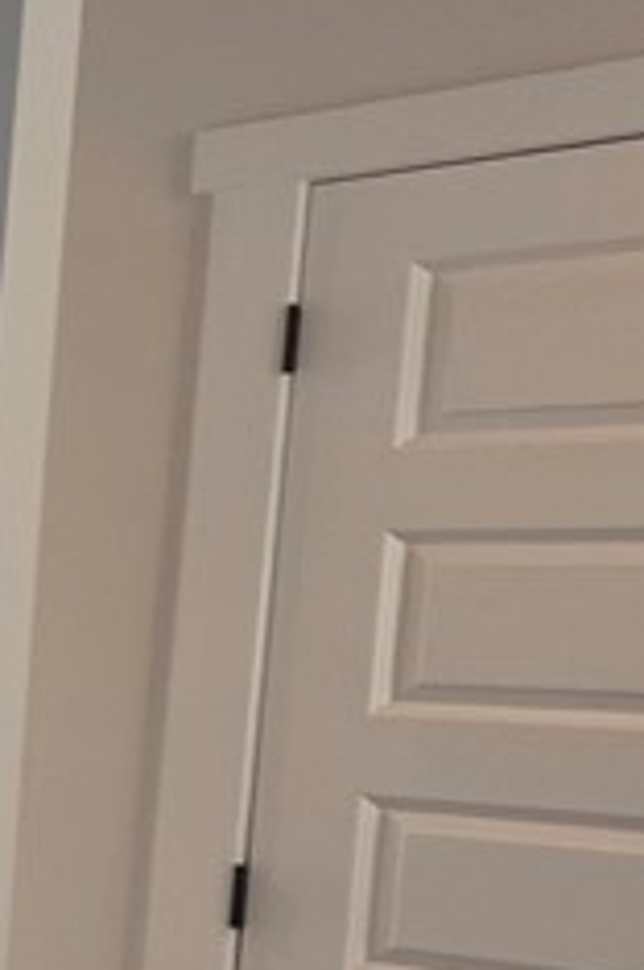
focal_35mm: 59
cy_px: 689
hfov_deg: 10.5
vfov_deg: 33.5
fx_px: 1588
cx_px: -1441
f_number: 1.9
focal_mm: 2.2
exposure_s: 1/120
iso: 160
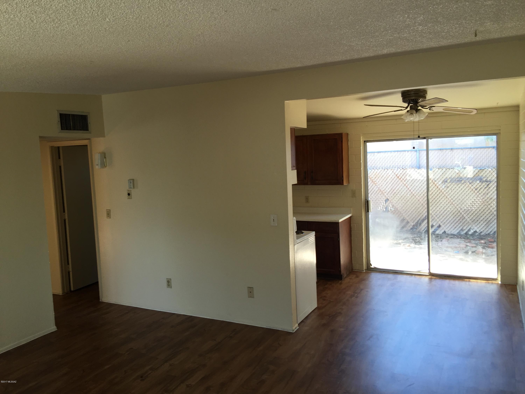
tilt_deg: -5.2
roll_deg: +1.4
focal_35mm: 29
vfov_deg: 48.2
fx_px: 440
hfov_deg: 61.7
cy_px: 197
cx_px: 262
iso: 32
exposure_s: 1/60
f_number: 2.2
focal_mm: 4.15
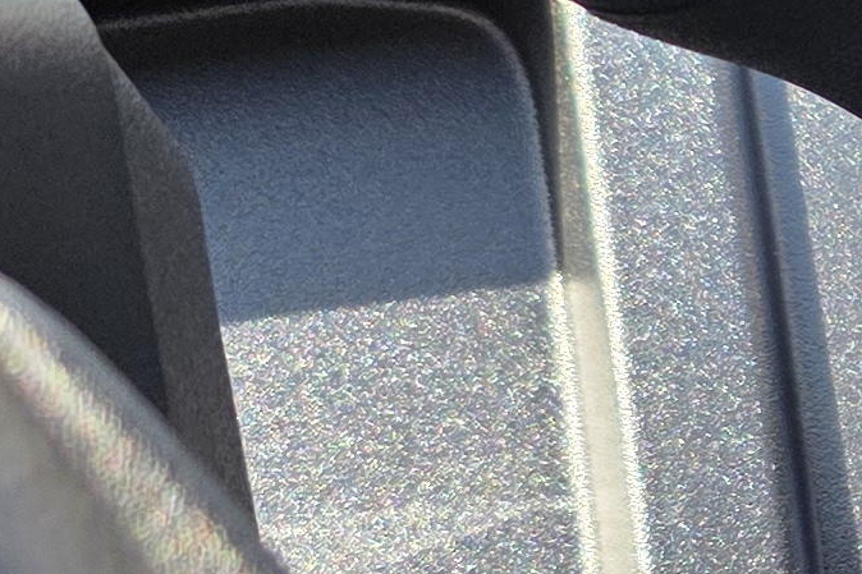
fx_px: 3399
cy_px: 586
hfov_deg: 11.5
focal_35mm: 142
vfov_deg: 9.6
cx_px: 2163
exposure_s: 1/359
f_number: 1.7
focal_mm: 6.3
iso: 32
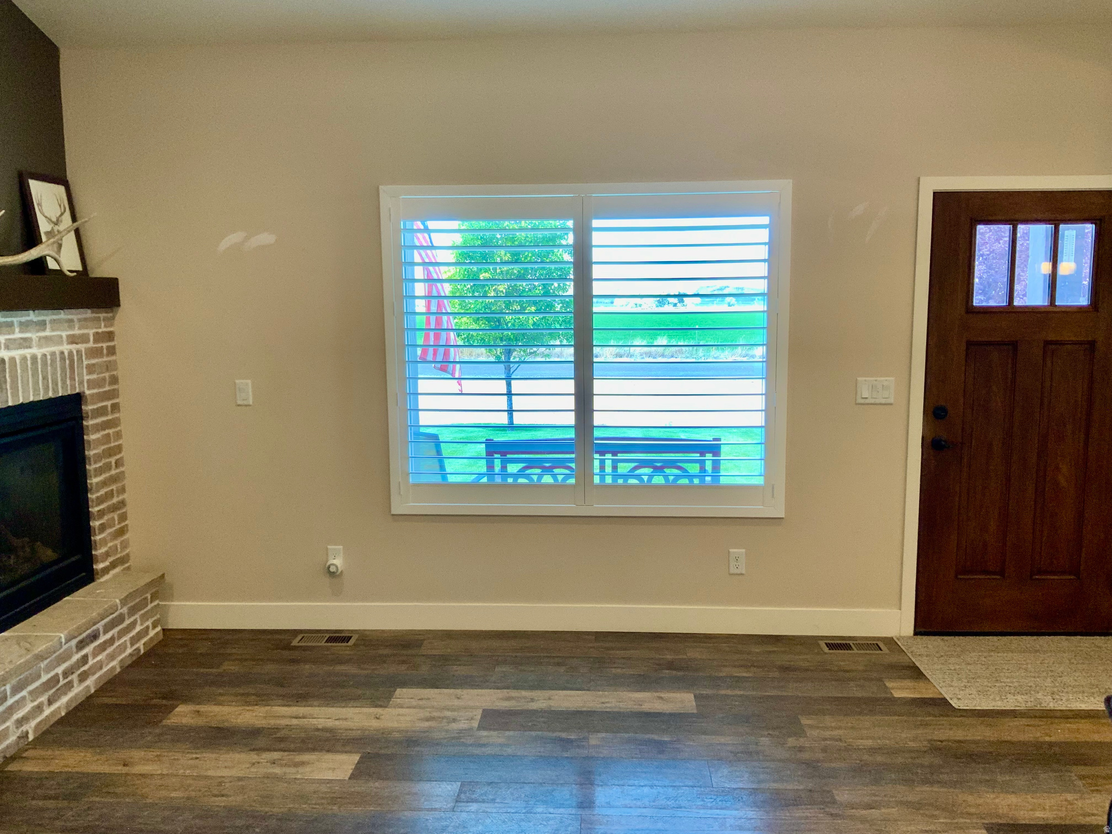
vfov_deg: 48.2
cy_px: 417
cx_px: 556
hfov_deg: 61.7
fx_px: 932
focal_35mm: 29
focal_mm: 3
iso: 50
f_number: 1.8
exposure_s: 1/60
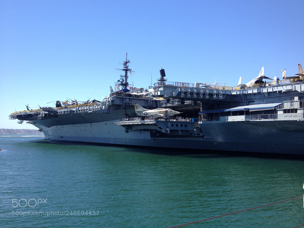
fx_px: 307
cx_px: 152
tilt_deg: +0.2
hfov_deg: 52.6
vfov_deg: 40.7
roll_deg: -0.7
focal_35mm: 35
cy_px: 114
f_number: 2.4
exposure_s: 1/951
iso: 50
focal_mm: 4.28
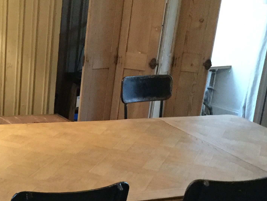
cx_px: 37
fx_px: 548
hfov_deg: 26.6
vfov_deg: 20.1
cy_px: 200
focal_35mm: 71
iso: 320
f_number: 2.4
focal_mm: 3.3
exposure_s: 1/17
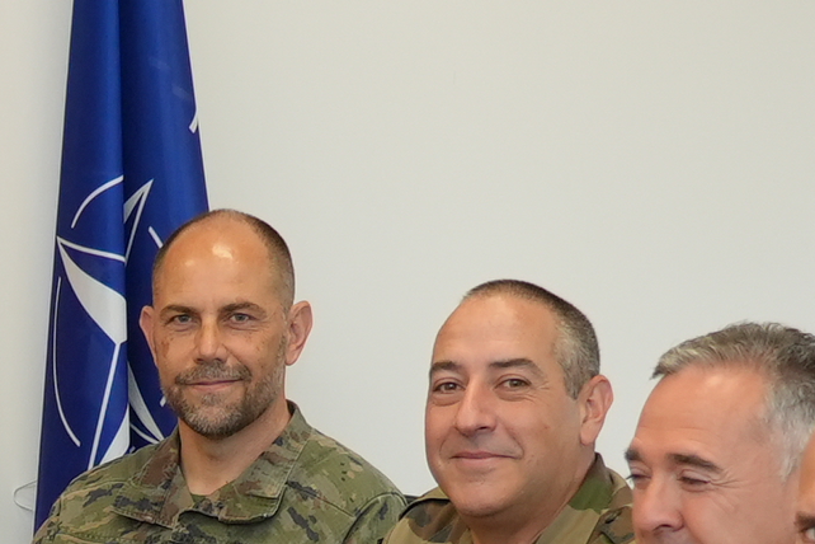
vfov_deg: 6.4
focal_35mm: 208
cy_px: 1063
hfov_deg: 9.6
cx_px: -430
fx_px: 4709
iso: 640
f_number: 4
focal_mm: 29
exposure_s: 1/160
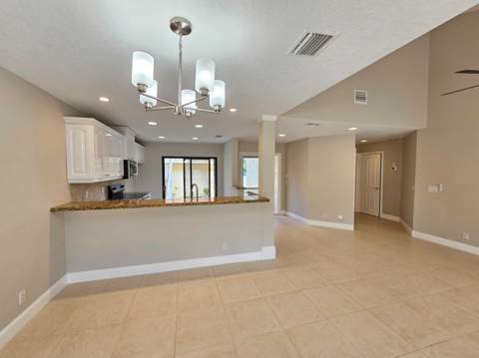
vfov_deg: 89.8
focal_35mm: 13
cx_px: 240
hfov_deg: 106.2
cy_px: 179
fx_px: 180
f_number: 2.2
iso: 100
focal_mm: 2.2
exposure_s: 1/60
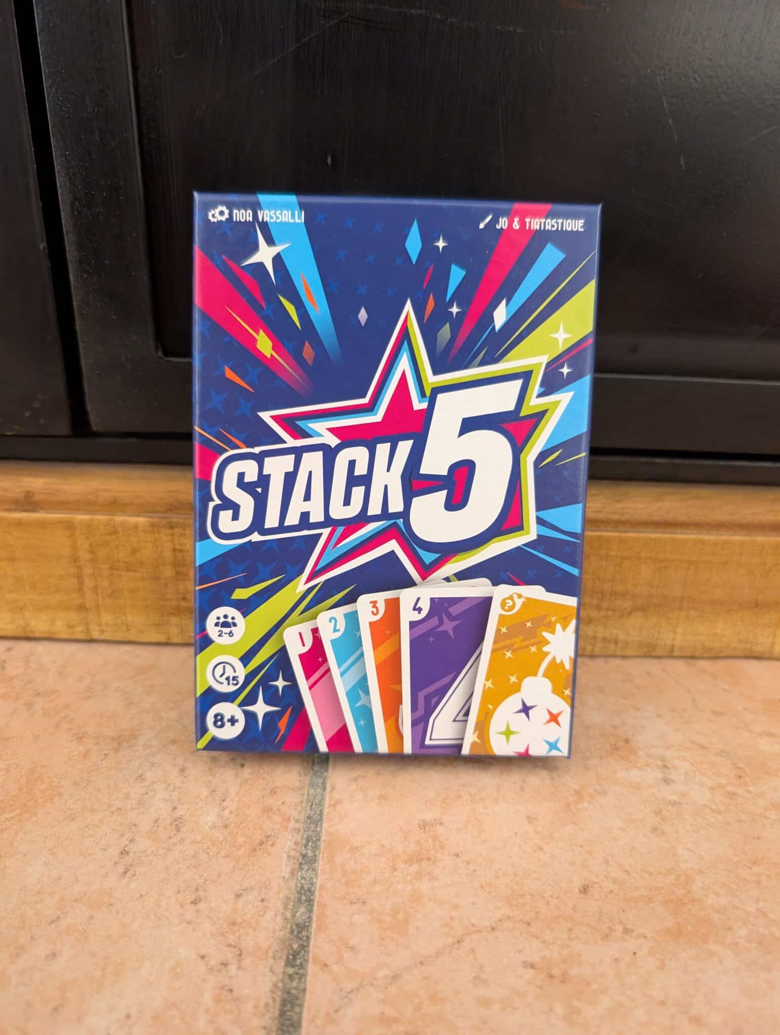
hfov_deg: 56.9
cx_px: 390
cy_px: 518
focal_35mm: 24
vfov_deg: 71.5
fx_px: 719
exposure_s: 1/104
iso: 1449
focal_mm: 6.9
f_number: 1.68
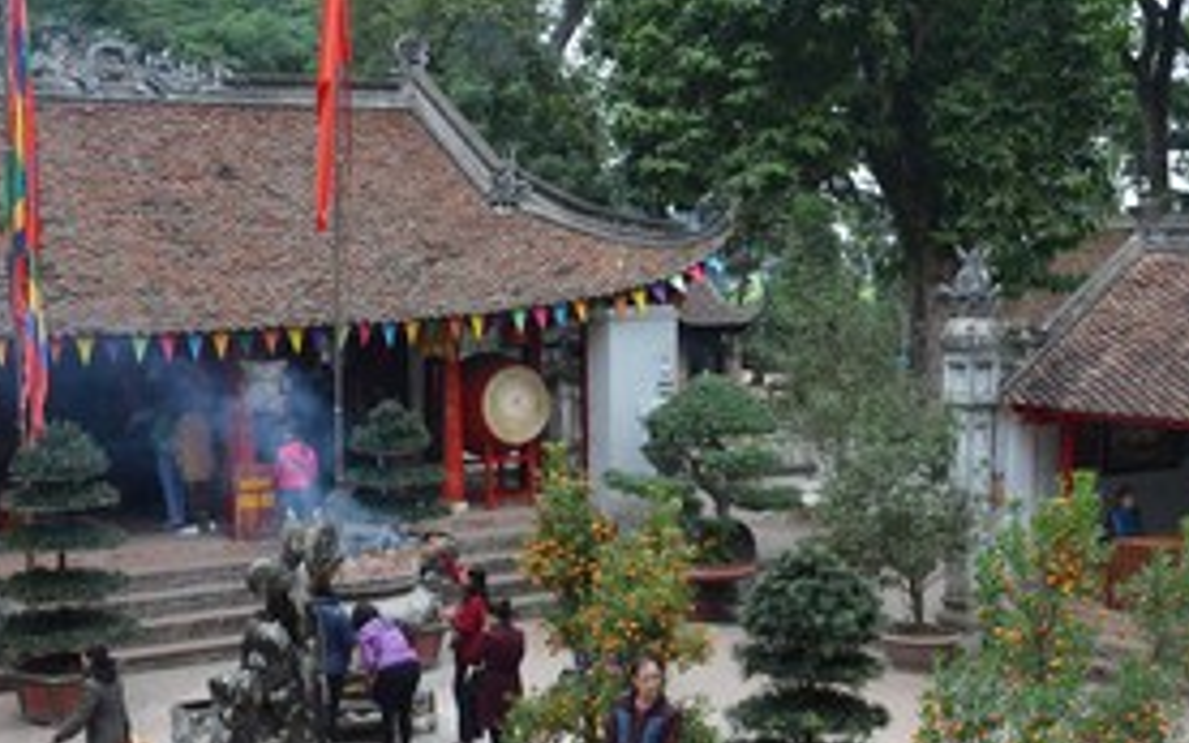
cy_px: 599
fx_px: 1876
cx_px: 678
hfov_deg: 35.1
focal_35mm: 58
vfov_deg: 22.1
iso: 400
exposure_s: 1/125
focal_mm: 21
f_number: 5.6
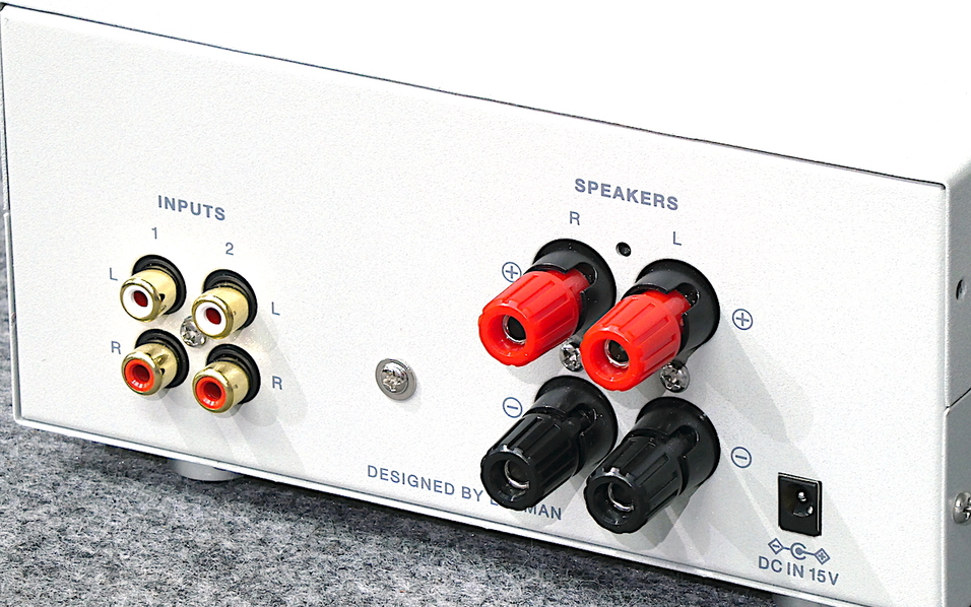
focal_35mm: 282
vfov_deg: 4.7
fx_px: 7464
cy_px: 311
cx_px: 484
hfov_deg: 7.4
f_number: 5.6
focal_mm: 47.5
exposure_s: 1/8
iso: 200
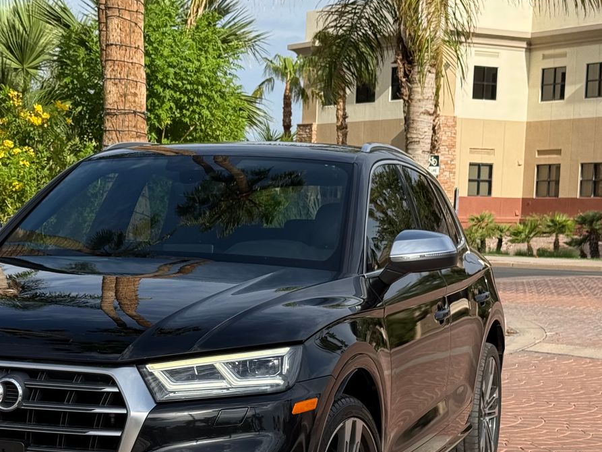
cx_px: 173
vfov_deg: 17.0
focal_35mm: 86
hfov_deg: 22.6
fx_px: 1496
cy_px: 369
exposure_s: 1/3891
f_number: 1.78
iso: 80
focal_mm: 6.76
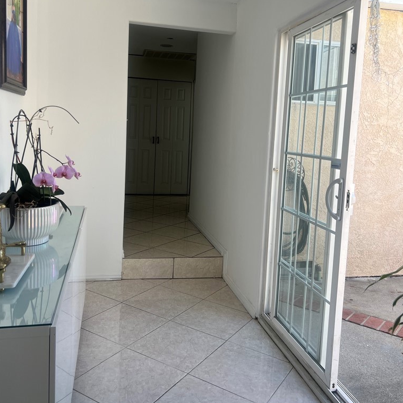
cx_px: 202
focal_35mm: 31
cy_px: 172
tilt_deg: -3.5
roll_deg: -2.3
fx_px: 408
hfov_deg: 52.5
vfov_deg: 52.3
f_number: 1.5
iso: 50
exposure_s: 1/547
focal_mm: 5.7
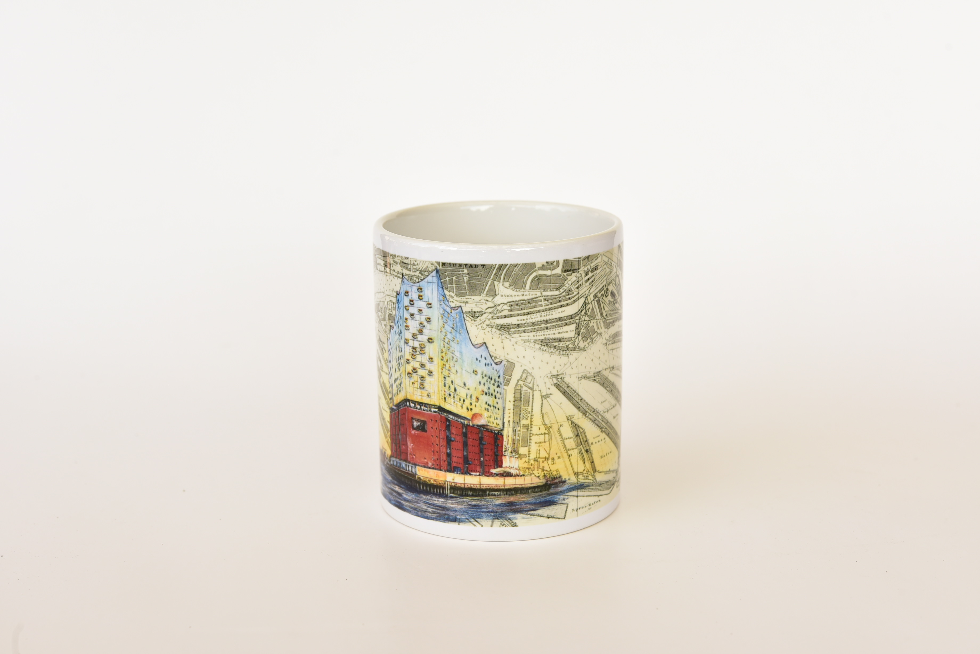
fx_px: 1634
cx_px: 490
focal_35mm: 60
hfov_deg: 33.4
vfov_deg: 22.6
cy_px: 327
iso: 400
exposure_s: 1/125
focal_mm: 60
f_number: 8
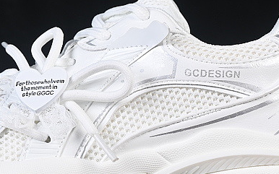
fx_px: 1627
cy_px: 56
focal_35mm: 214
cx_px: 129
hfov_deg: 9.8
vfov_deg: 6.1
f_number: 8
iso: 160
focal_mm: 50
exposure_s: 1/80
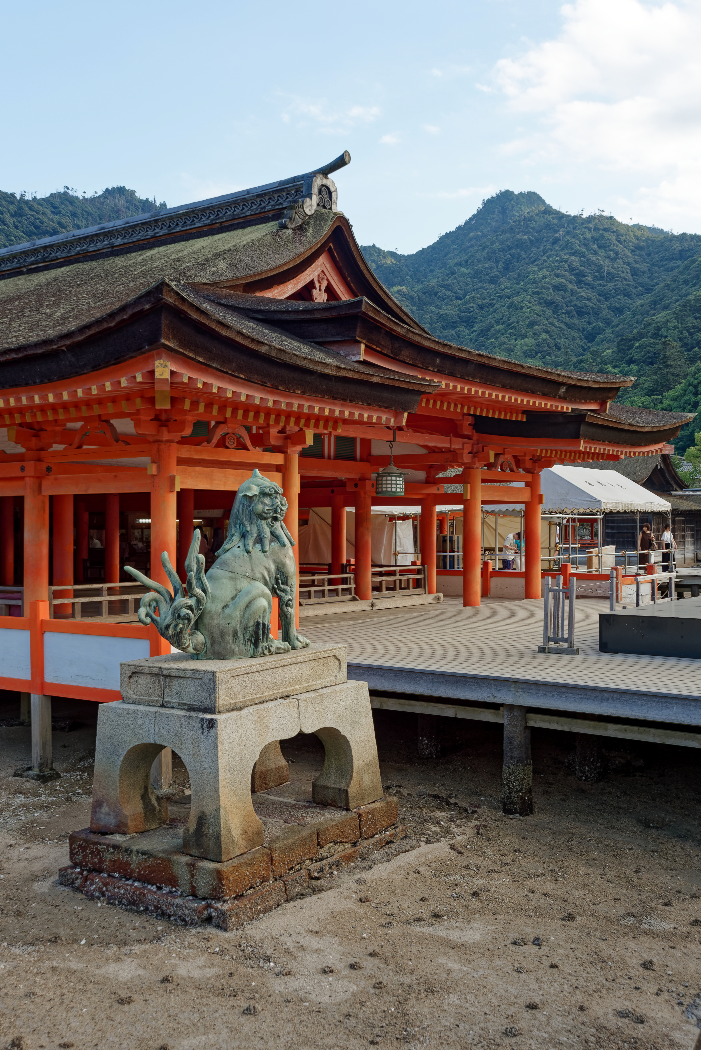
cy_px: 525
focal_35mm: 35
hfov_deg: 37.9
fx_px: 1021
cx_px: 350
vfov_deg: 54.4
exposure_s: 1/100
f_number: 8
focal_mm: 35
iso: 100
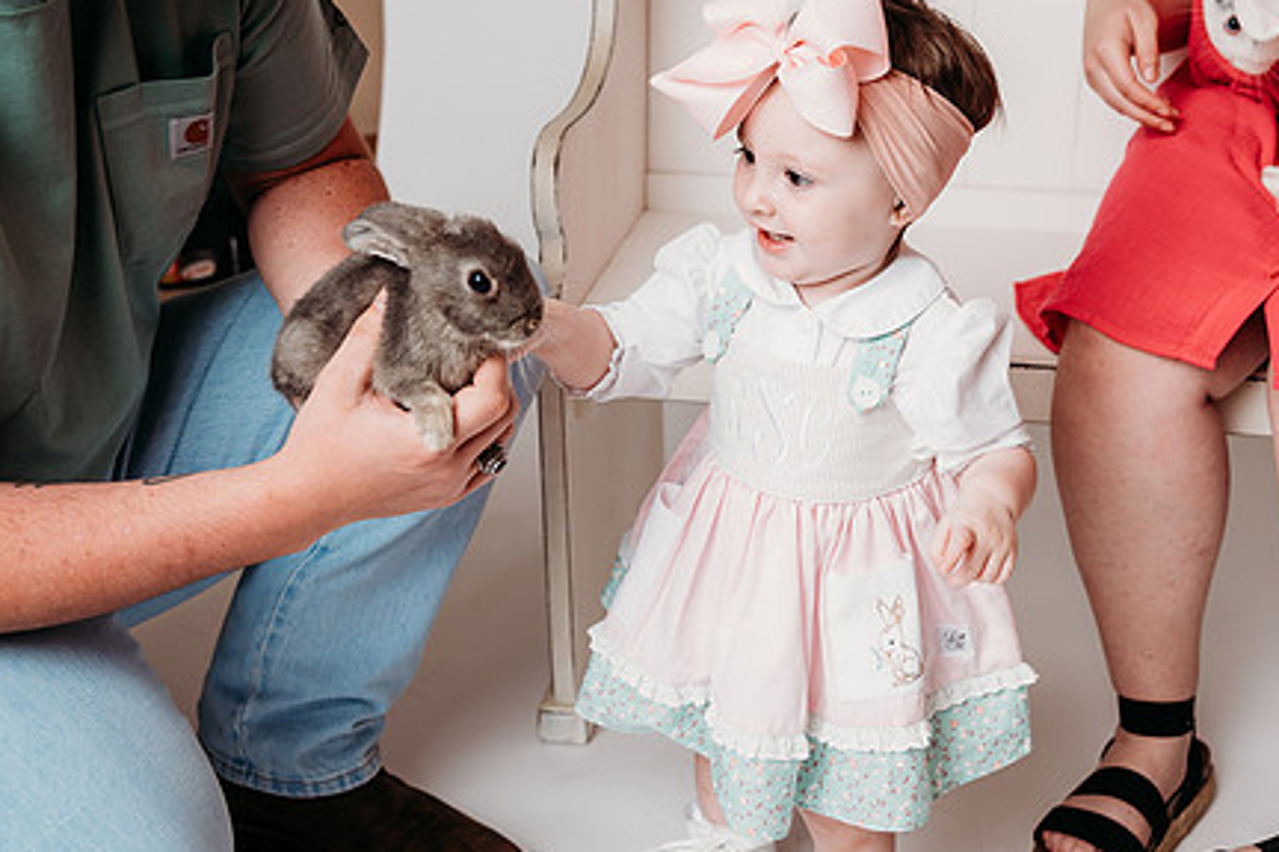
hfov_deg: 41.6
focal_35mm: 47
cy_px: 395
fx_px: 1670
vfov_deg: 28.6
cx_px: 799
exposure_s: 1/200
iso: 100
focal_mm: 35
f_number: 4
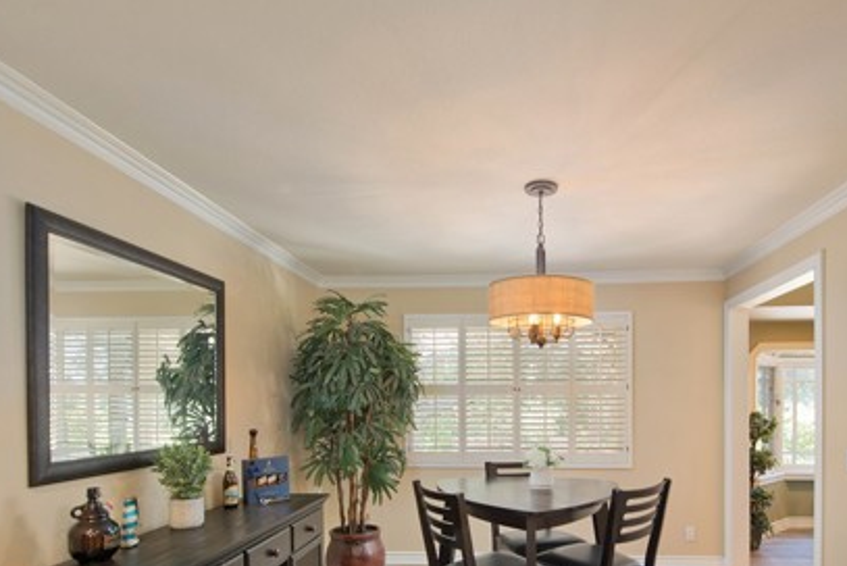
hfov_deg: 78.2
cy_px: 392
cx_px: 472
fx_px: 518
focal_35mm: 22
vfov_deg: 55.7
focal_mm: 14
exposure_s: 1/30
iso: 400
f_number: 5.6
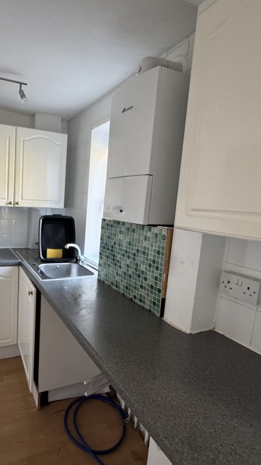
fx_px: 259
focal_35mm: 21
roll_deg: -2.0
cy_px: 235
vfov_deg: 83.9
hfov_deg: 51.4
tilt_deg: -6.6
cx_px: 67
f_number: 2.2
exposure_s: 1/77
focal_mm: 2.22
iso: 320
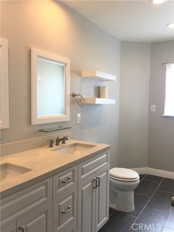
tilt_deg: -2.3
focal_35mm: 29
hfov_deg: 48.2
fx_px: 194
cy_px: 116
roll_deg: -0.5
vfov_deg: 61.7
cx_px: 87
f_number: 2.2
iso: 40
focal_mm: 4.15
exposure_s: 1/60
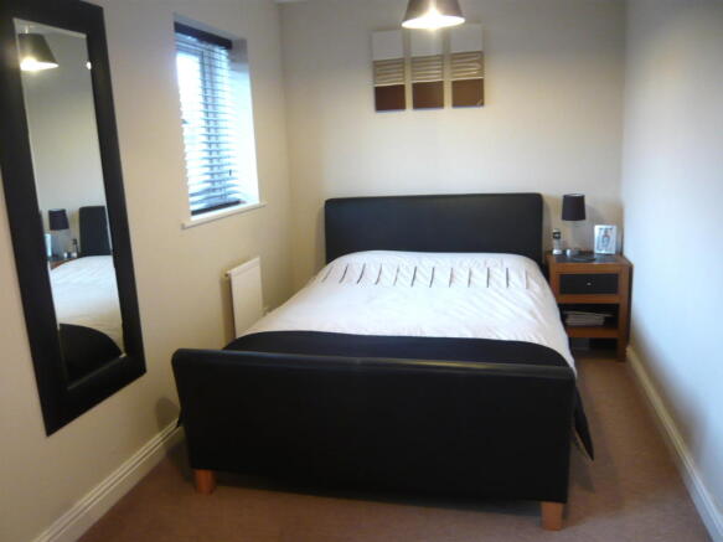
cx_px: 362
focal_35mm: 28
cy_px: 271
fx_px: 585
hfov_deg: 63.5
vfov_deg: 49.7
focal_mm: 4.6
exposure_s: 1/8
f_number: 2.8
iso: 200
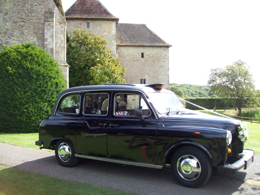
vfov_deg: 39.7
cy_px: 98
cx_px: 130
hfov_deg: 51.4
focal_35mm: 36
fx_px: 270
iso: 80
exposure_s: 1/530
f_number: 2.7
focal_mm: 6
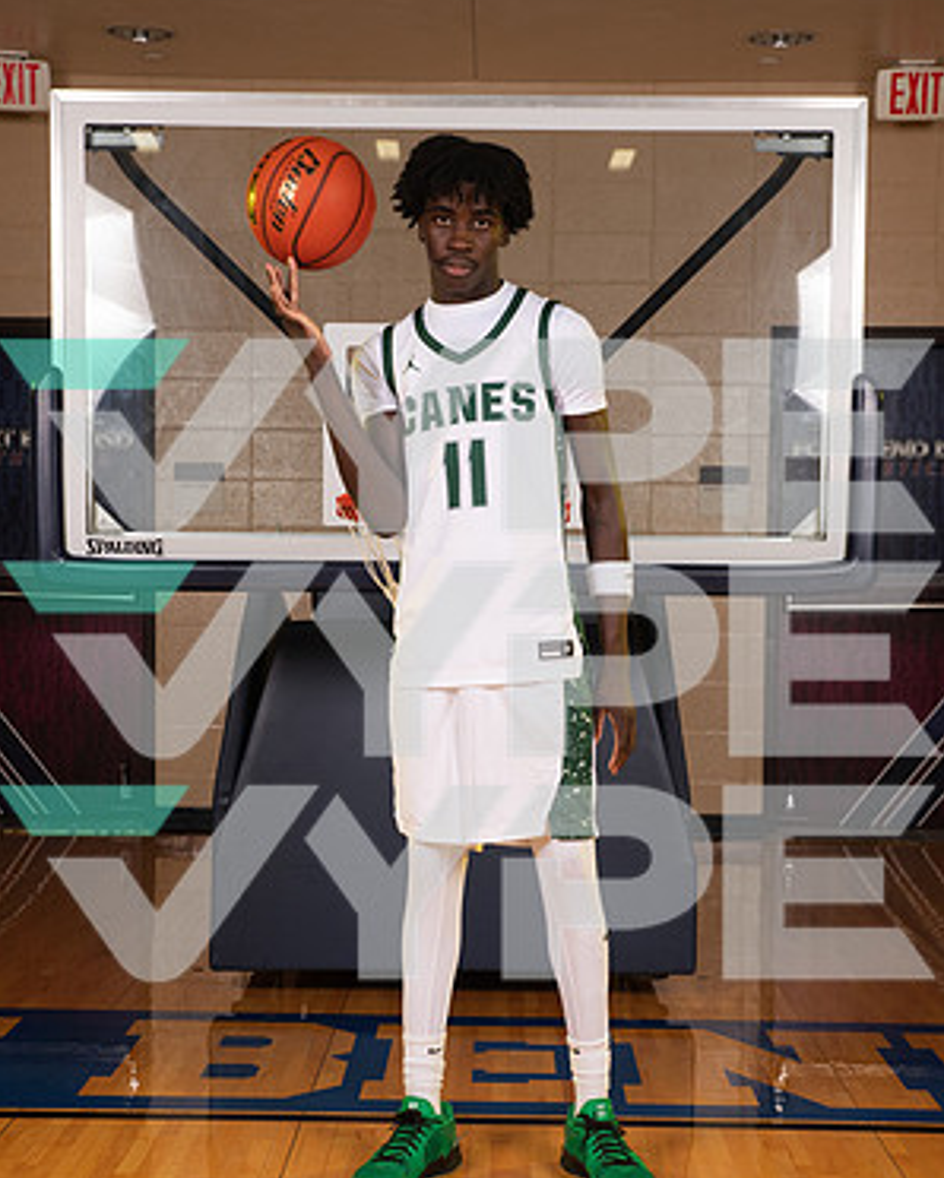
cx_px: 472
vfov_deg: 31.9
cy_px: 662
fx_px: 2059
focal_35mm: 59
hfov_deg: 25.8
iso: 320
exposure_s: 1/320
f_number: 7.1
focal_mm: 52
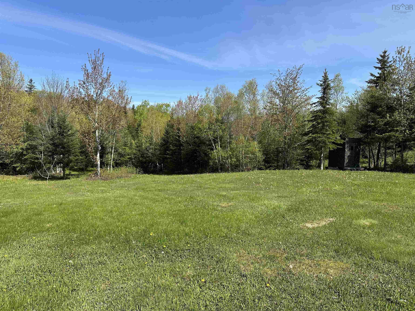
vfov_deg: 56.8
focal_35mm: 24
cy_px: 156
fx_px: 288
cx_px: 208
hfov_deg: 71.6
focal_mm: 6.86
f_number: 1.78
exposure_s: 1/3472
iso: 80
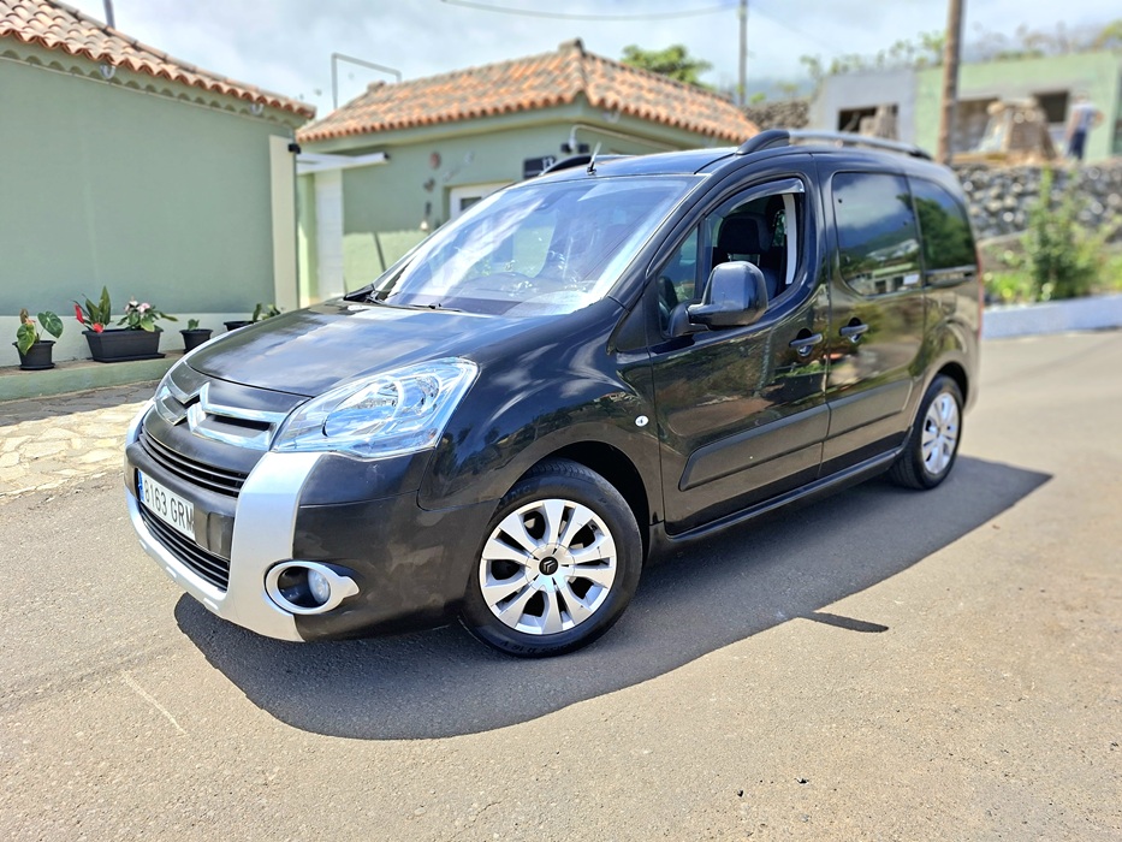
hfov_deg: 73.9
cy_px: 421
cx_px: 561
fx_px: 746
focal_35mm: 23
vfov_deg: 58.9
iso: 50
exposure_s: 1/2000
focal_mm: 5.54
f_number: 1.8
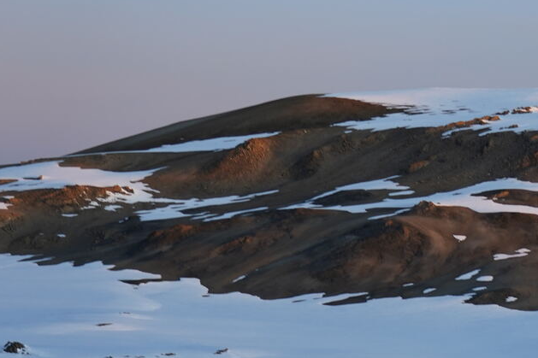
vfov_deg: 12.2
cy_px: 207
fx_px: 1673
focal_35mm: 112
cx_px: 516
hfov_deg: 17.9
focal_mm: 44
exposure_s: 1/160
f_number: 4
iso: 500
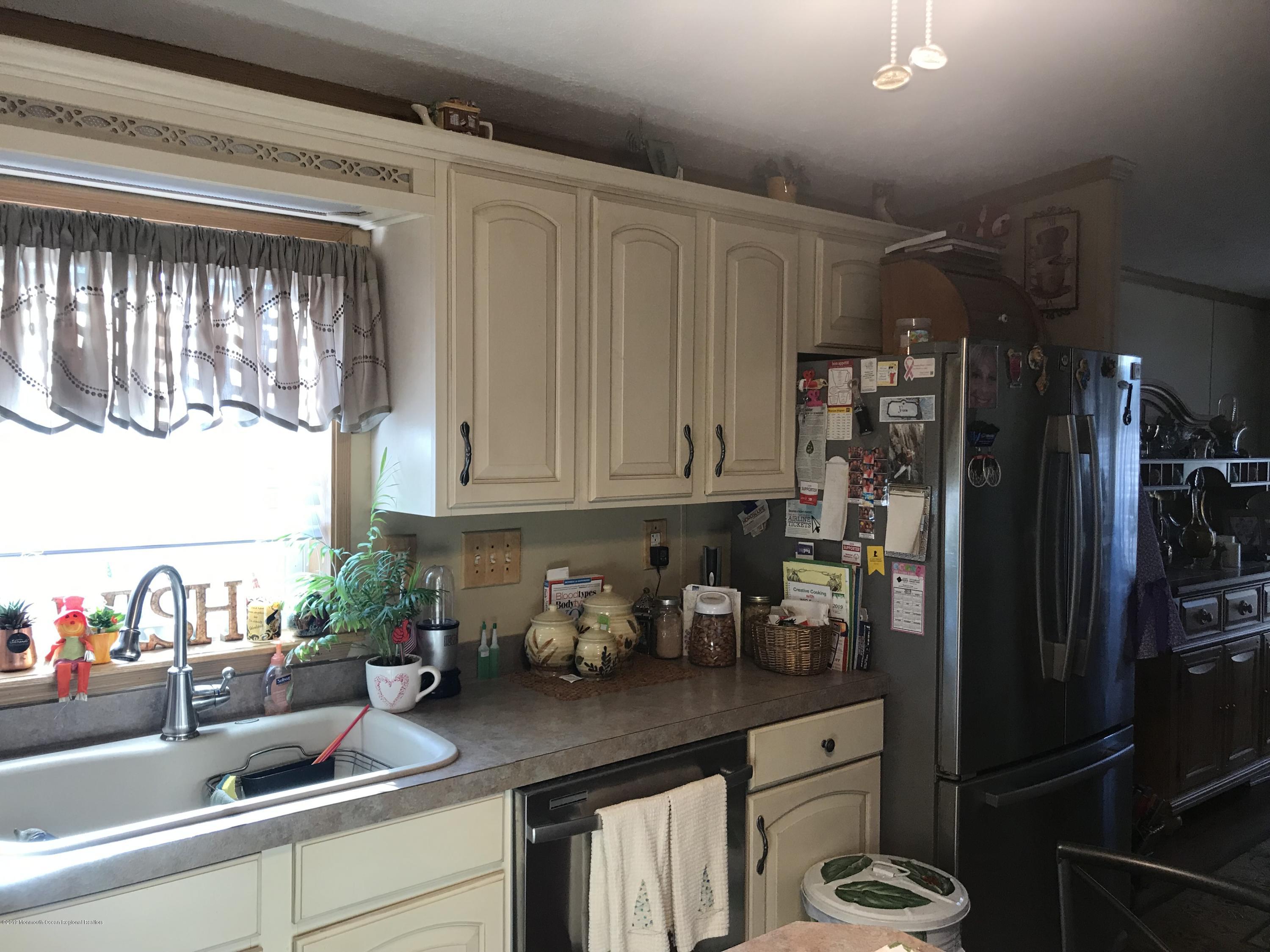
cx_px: 635
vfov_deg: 49.7
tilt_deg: -1.2
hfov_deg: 63.4
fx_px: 1027
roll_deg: -0.9
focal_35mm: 28
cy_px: 476
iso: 25
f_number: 1.8
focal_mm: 3.99
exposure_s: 1/30
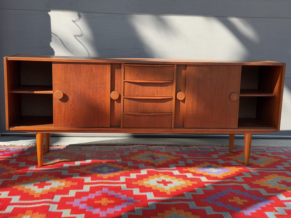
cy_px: 109
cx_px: 146
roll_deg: -0.6
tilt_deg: -6.3
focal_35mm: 48
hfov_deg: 39.7
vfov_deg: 30.3
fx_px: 404
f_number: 1.78
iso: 64
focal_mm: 6.76
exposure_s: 1/917
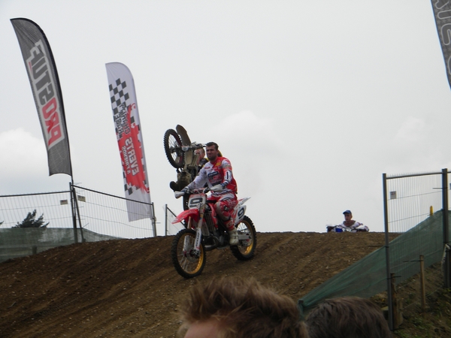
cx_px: 226
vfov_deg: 17.8
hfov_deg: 23.6
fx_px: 1081
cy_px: 169
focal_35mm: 83
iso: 80
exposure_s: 1/188
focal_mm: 15.1
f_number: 9
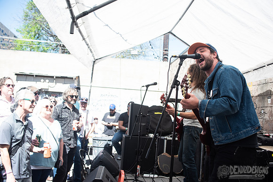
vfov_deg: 37.9
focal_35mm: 35
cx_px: 136
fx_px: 265
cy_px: 91
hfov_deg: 54.4
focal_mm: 35
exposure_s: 1/640
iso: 320
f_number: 4
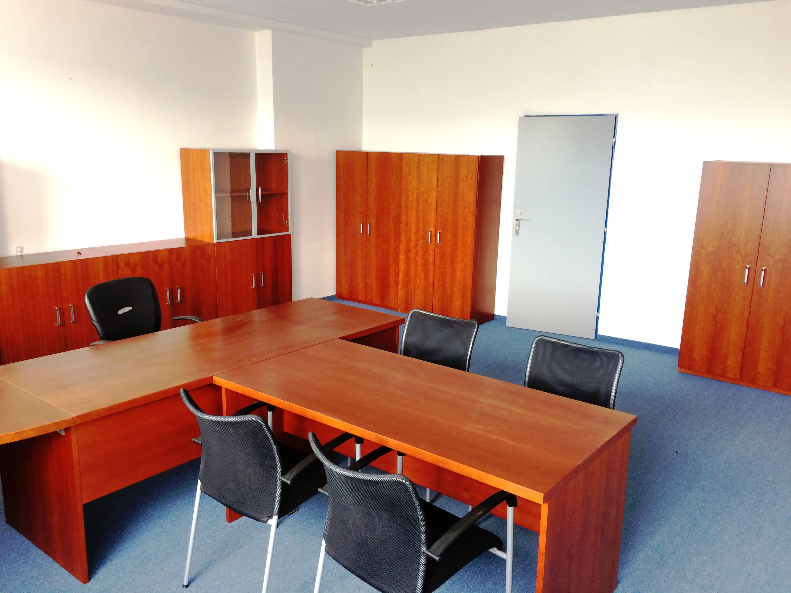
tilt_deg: -14.1
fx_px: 663
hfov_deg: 61.7
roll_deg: +1.2
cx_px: 396
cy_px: 296
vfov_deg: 48.2
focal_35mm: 29
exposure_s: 1/33
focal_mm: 4.15
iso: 125
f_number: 2.2
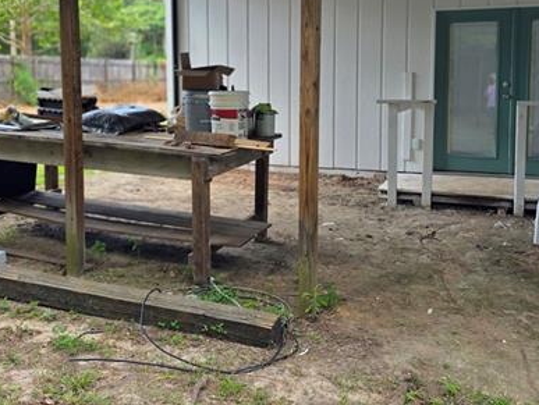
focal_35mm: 38
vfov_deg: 37.1
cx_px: 260
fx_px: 592
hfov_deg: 48.9
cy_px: 117
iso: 50
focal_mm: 6.3
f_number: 1.7
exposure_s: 1/180
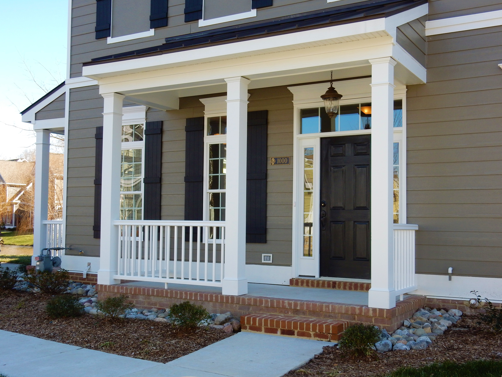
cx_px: 251
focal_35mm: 43
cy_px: 188
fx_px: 624
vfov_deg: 33.6
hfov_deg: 43.9
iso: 125
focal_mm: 7.6
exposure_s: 1/250
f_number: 4.2
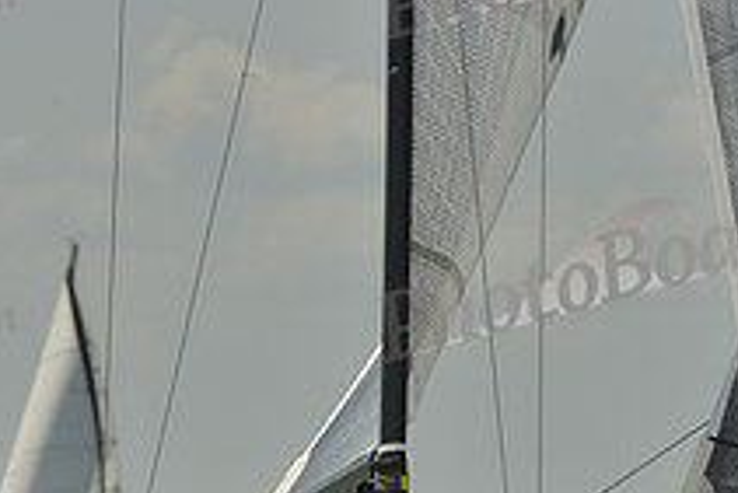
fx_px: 16924
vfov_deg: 1.7
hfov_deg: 2.5
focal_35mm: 825
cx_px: 199
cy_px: 502
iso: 280
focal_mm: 300
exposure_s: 1/1250
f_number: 10
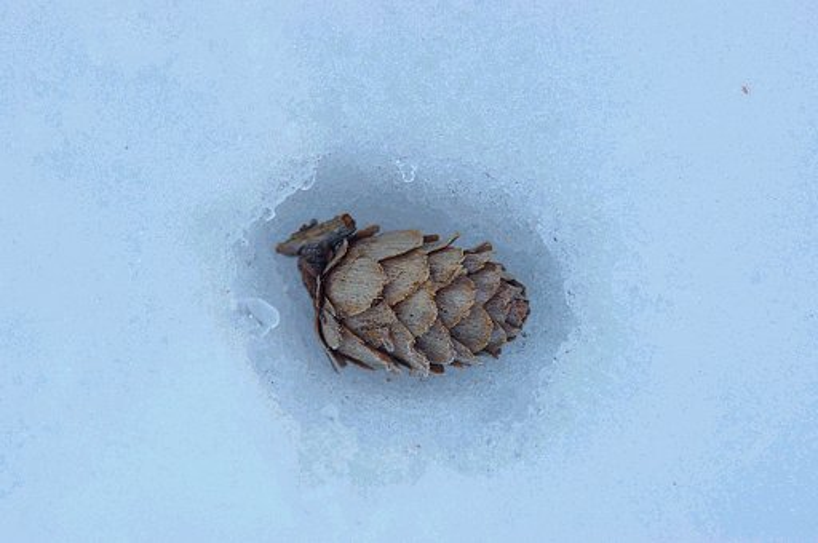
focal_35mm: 300
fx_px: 6808
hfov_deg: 6.9
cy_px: 272
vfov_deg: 4.6
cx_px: 409
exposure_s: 1/125
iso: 200
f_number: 8
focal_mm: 200
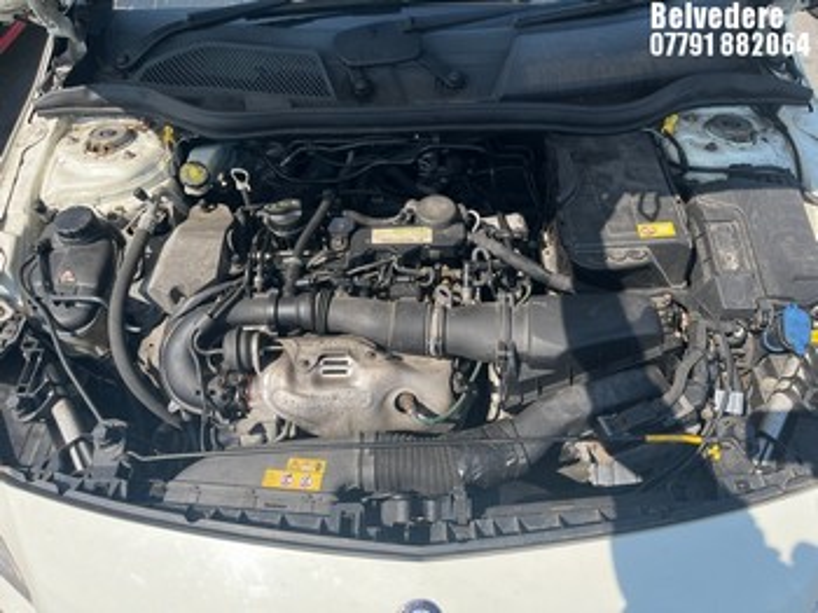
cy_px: 306
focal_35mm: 26
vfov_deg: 53.0
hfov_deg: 67.3
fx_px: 614
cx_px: 409
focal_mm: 5.1
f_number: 1.6
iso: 50
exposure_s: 1/1339
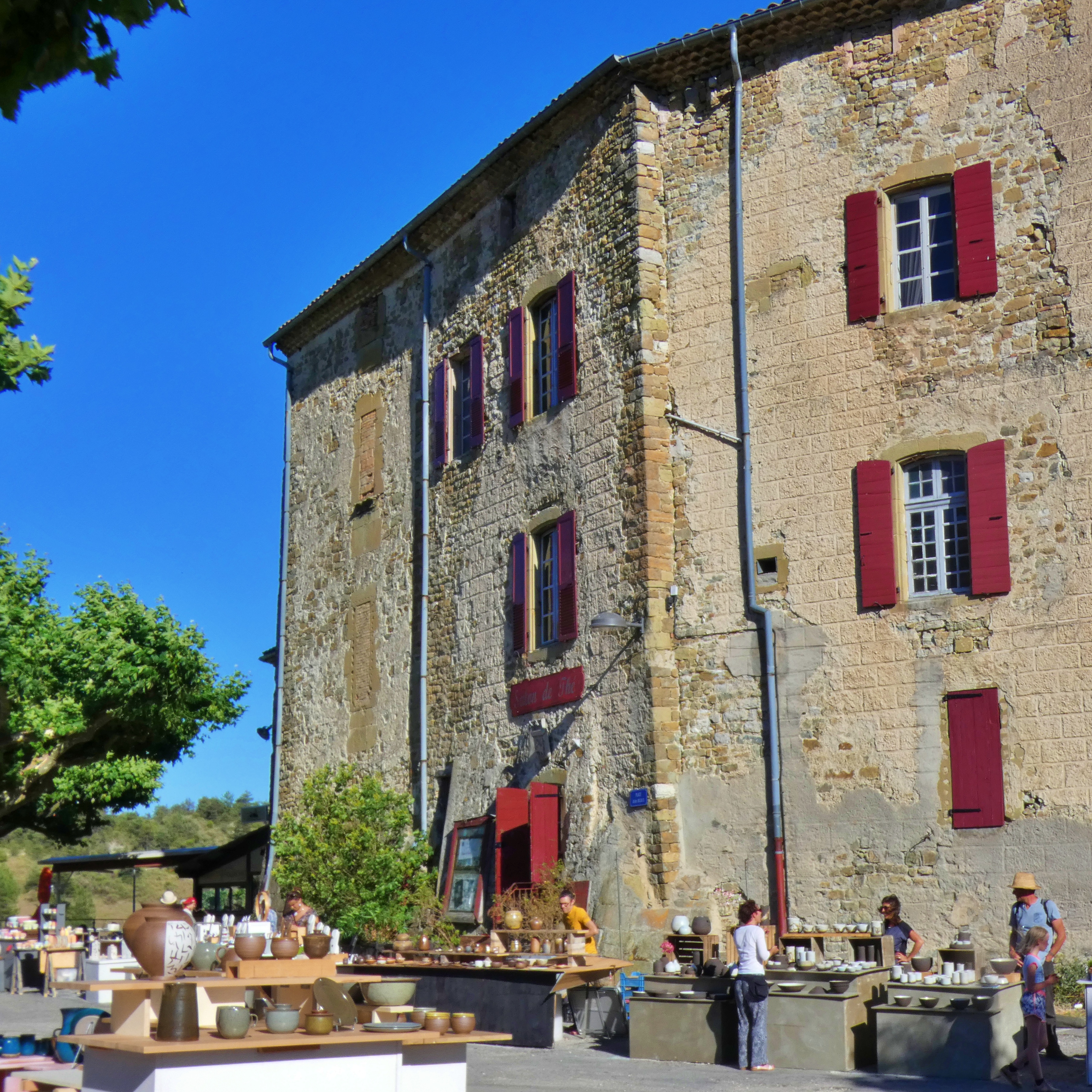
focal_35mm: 49
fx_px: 1749
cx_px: 681
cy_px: 546
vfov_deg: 34.7
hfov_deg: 34.5
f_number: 7.1
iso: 80
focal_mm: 7.3
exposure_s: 1/320
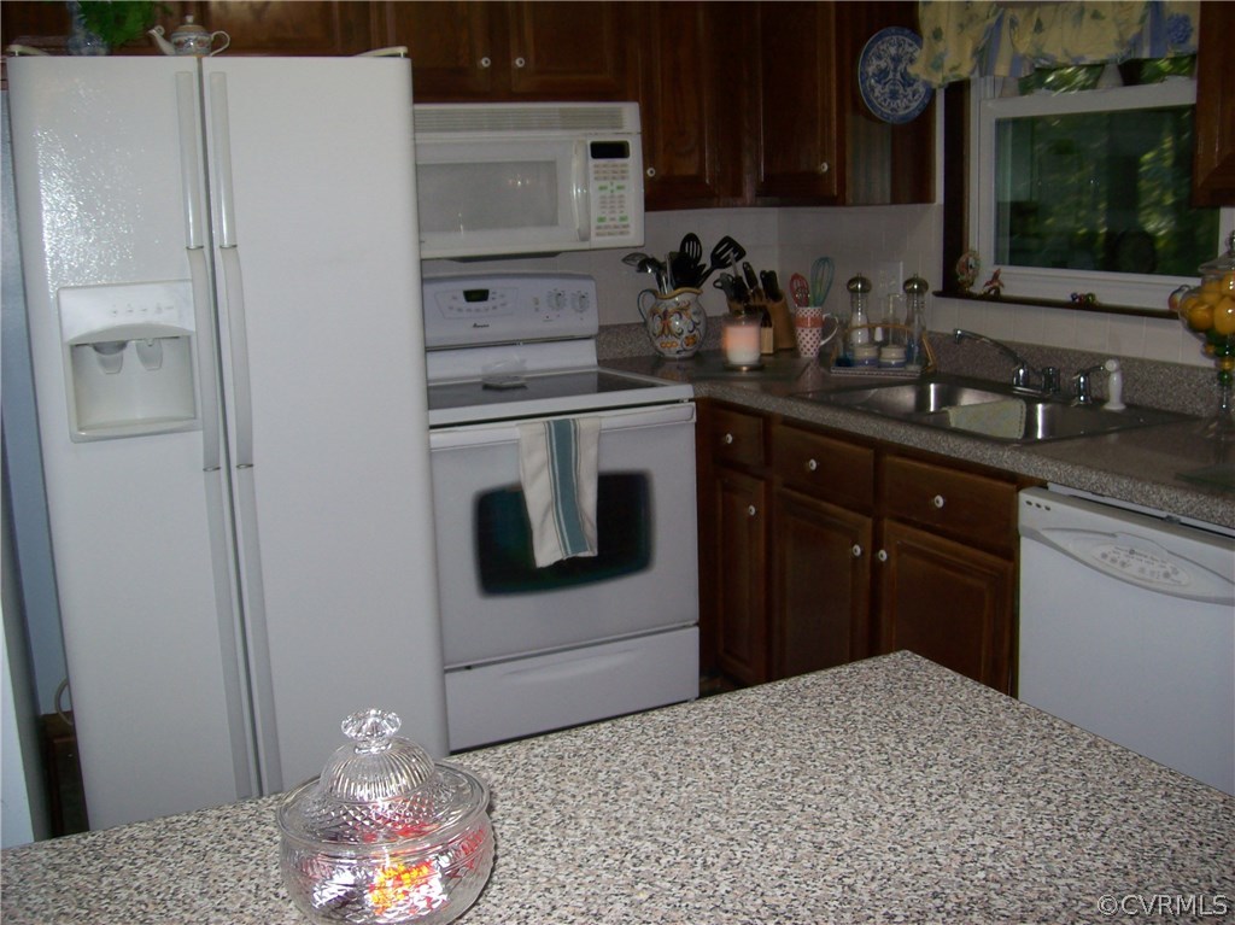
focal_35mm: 36
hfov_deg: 51.4
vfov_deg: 39.6
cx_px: 618
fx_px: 1284
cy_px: 462
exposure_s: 1/64
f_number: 2.7
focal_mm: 6
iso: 80
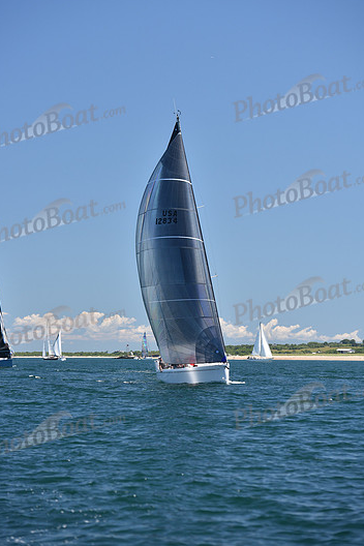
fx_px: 1865
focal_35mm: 123
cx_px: 179
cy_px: 260
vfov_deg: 16.7
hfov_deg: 11.1
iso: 250
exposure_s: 1/800
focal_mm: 112
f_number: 4
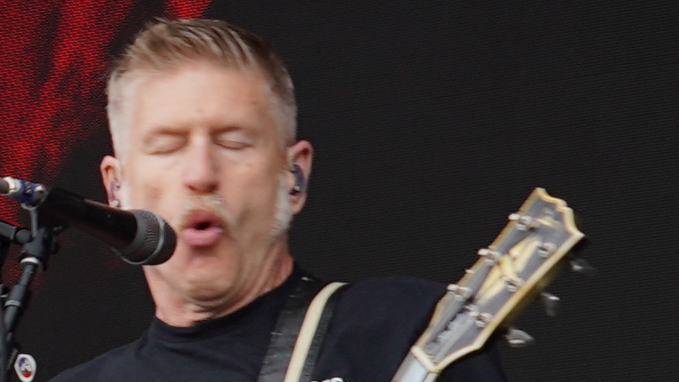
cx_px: -1401
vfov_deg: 3.0
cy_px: 163
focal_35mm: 407
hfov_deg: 5.0
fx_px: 7329
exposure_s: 1/80
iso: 100
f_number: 6.3
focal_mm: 52
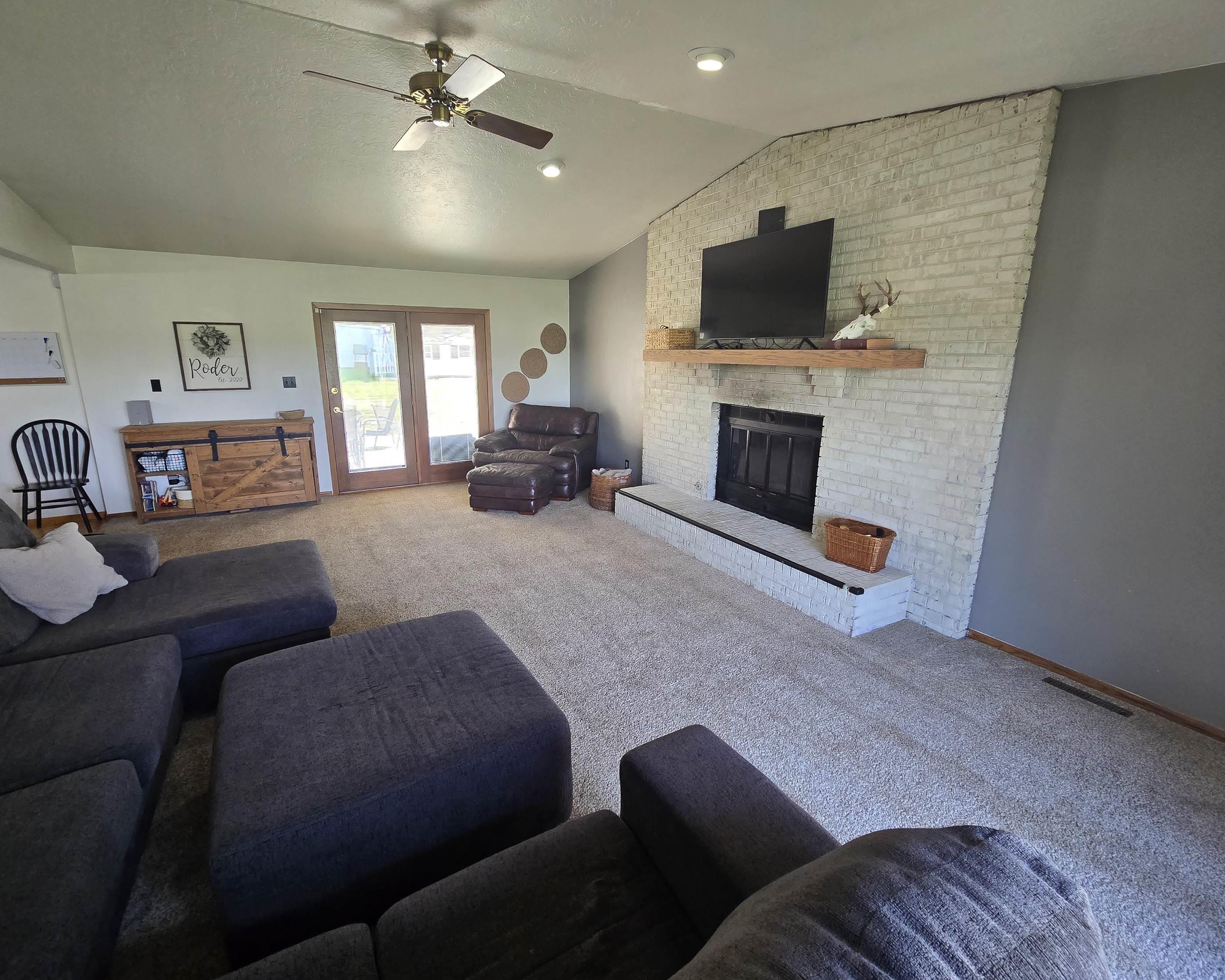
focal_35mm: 14
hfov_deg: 100.7
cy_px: 484
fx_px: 508
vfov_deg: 88.0
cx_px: 594
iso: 160
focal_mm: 2.2
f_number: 2.2
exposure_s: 1/60
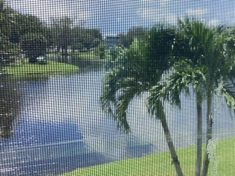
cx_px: 147
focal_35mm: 42
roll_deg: -0.8
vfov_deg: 34.3
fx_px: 285
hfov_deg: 44.4
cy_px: 81
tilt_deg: -5.5
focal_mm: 3.3
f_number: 2.4
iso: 25
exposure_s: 1/806
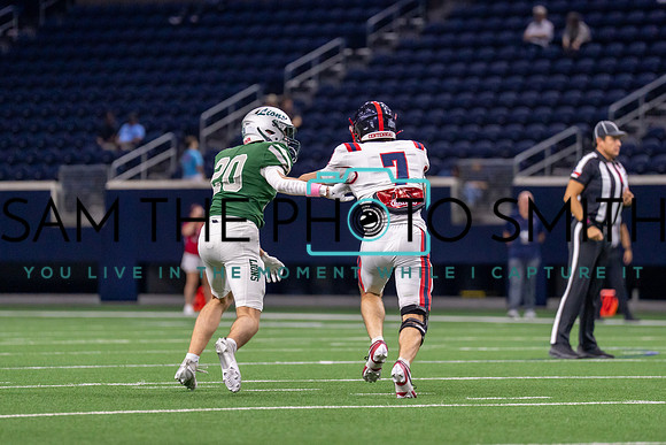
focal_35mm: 290
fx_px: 5371
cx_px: 325
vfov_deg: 4.7
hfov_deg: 7.1
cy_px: 191
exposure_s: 1/1000
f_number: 2.8
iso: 2000
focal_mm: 200
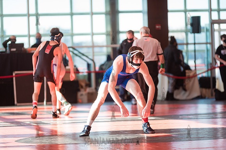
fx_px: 1256
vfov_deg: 6.9
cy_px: 75
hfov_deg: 10.3
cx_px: 113
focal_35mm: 200
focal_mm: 200
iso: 400
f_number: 4
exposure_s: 1/400
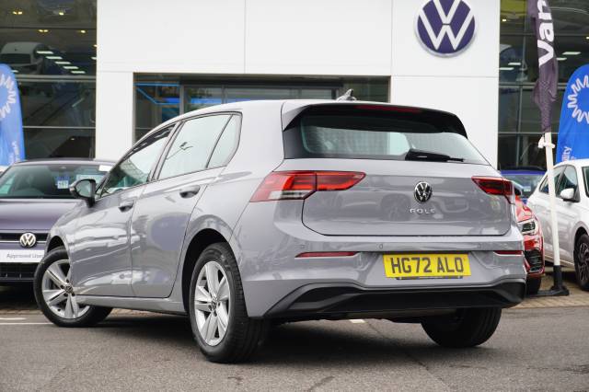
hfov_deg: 32.6
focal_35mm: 62
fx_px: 1006
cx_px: 294
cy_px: 196
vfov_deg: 22.1
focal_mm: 41
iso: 100
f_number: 5.6
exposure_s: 1/80
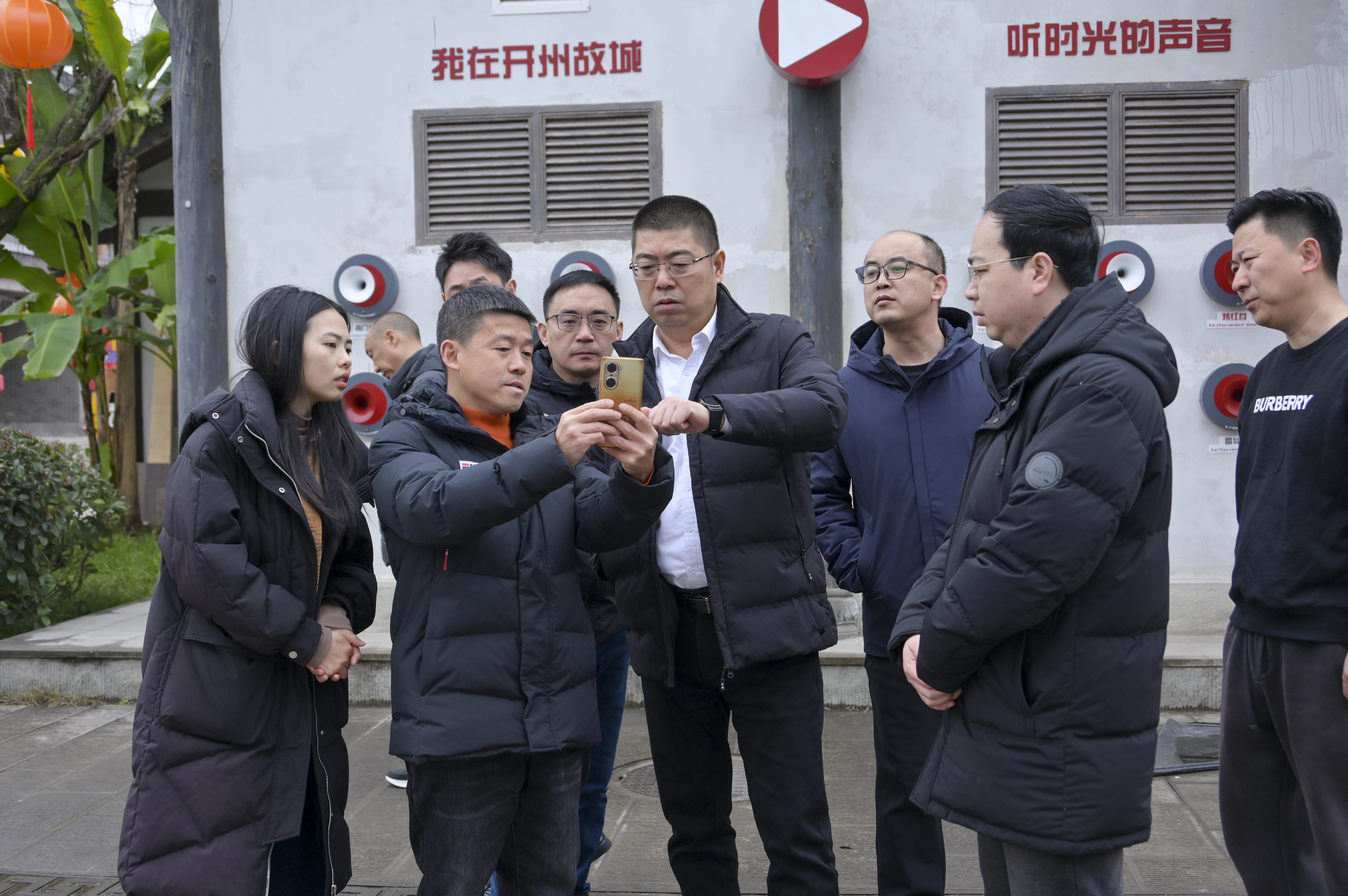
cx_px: 674
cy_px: 448
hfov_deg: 46.4
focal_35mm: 42
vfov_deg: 31.9
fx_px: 1572
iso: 250
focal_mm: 42
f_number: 5.3
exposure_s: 1/400
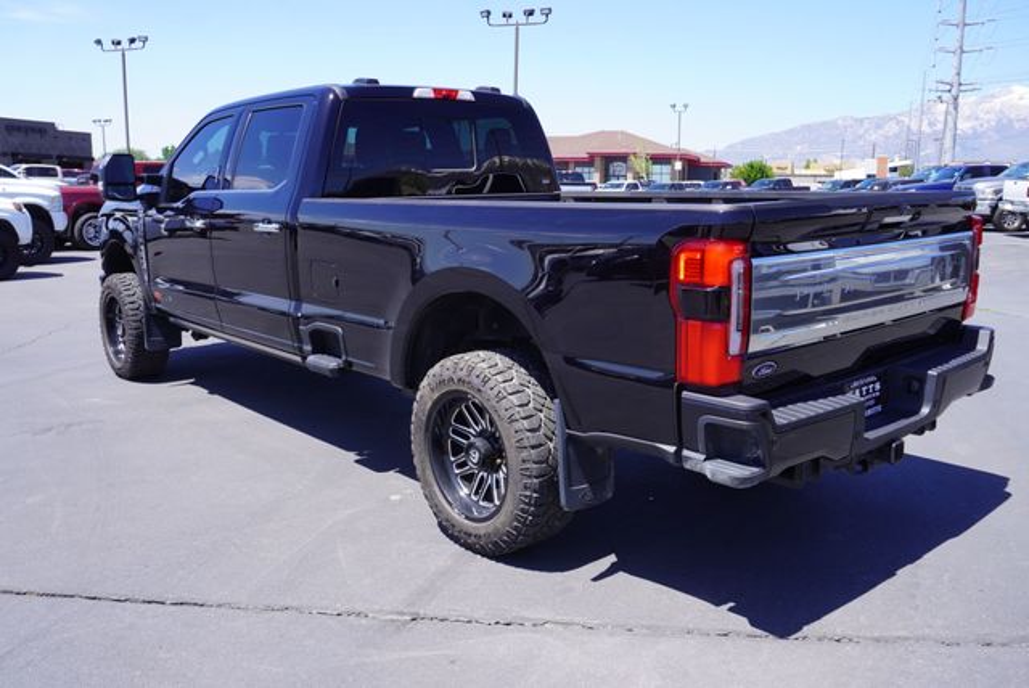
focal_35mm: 32
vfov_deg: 41.8
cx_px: 514
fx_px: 901
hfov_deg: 59.4
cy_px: 344
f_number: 8
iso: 100
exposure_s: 1/125
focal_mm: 21
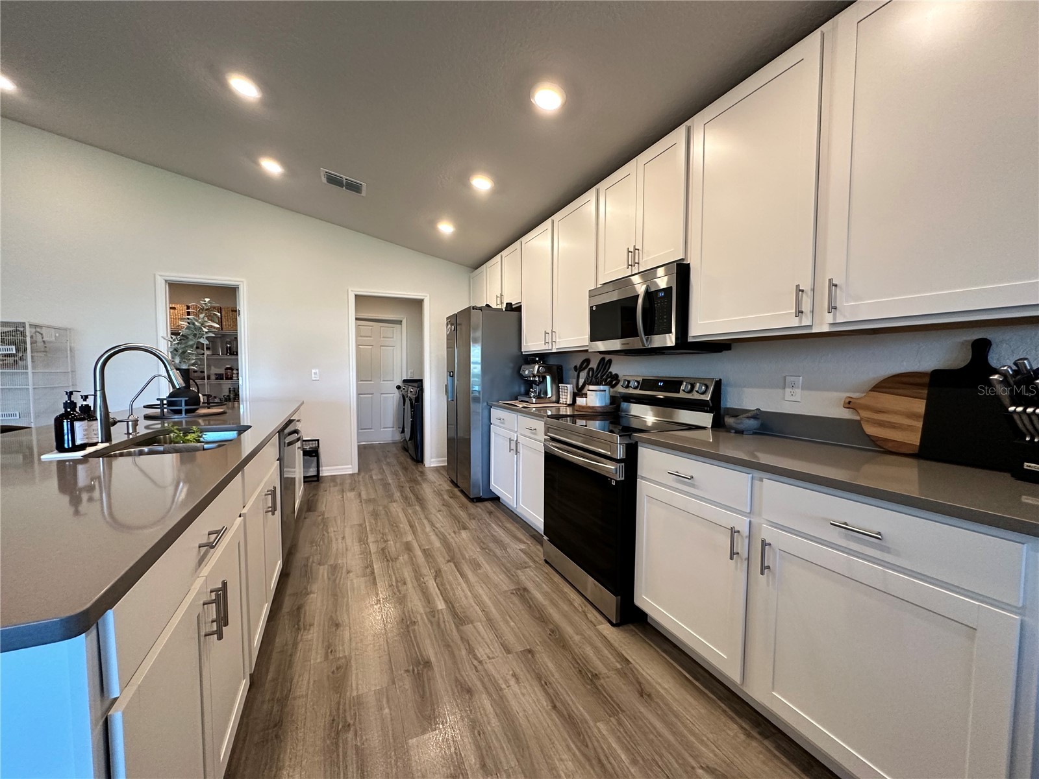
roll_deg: -0.5
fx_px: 420
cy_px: 390
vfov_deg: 85.7
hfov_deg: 102.1
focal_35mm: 14
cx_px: 520
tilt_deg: -3.4
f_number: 2.2
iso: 320
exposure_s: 1/120
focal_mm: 2.22
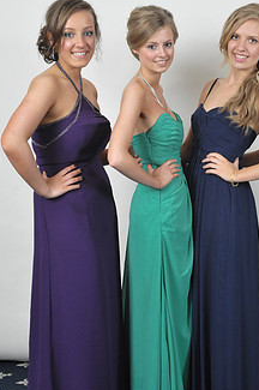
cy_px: 215
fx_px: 811
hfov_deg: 18.0
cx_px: 201
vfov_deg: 27.0
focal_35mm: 75
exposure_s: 1/160
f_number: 7.1
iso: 1000
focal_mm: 42
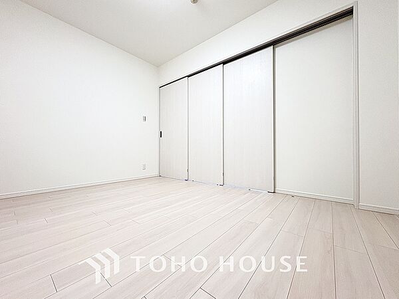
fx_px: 161
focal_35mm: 14
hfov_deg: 102.1
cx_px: 200
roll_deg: +0.4
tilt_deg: +0.6
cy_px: 150
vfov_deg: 85.7
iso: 250
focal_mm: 2.22
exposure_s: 1/121
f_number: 2.2
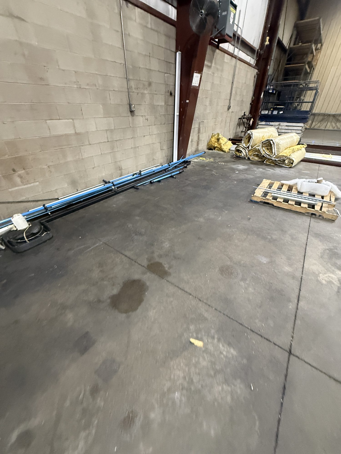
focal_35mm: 14
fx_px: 184
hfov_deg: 85.7
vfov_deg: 102.1
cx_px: 170
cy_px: 227
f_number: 2.2
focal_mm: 2.22
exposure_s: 1/60
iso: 500
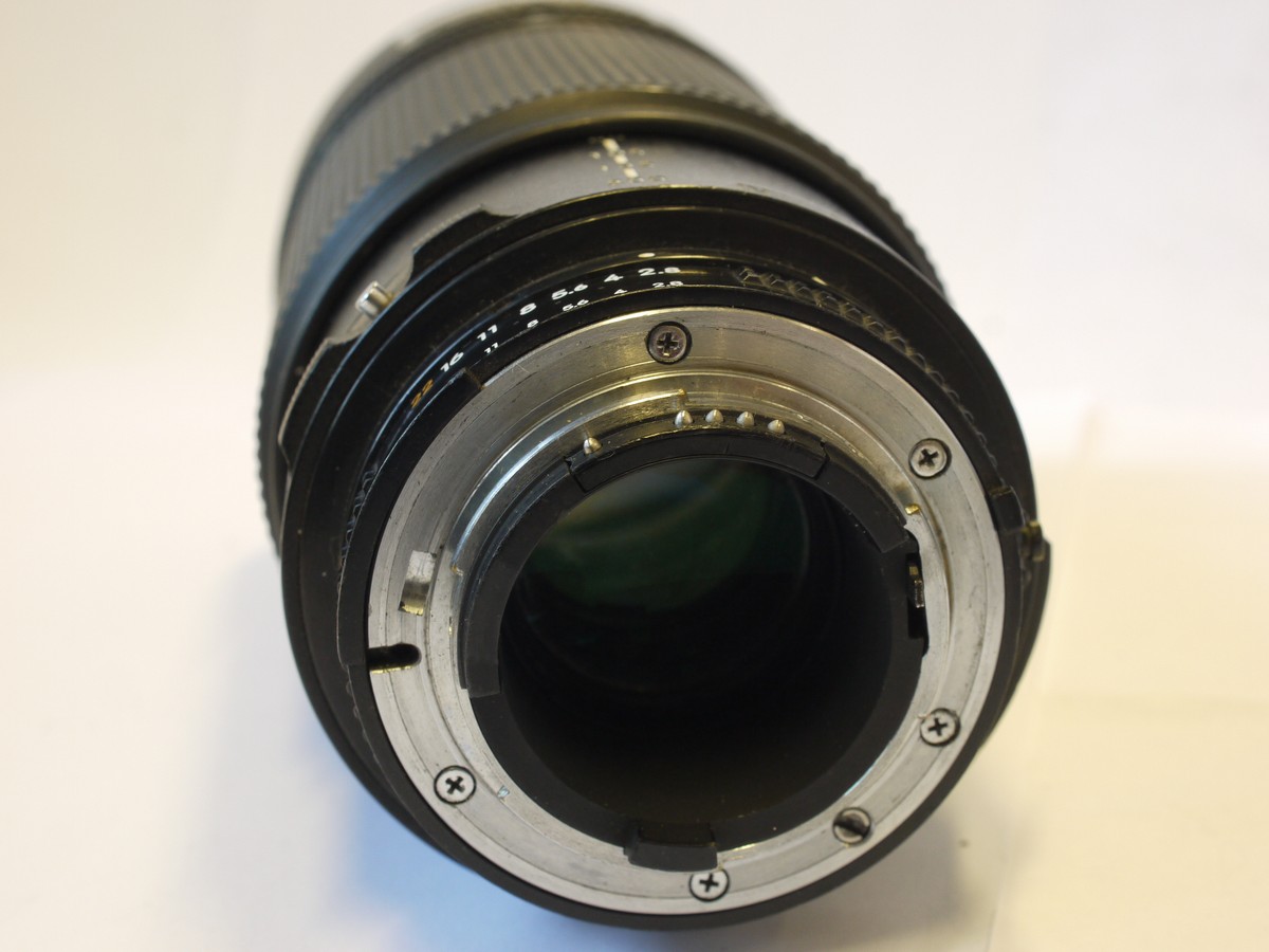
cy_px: 476
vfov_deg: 24.4
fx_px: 2200
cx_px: 634
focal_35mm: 60
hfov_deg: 32.2
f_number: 8
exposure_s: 1/13
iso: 400
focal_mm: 30
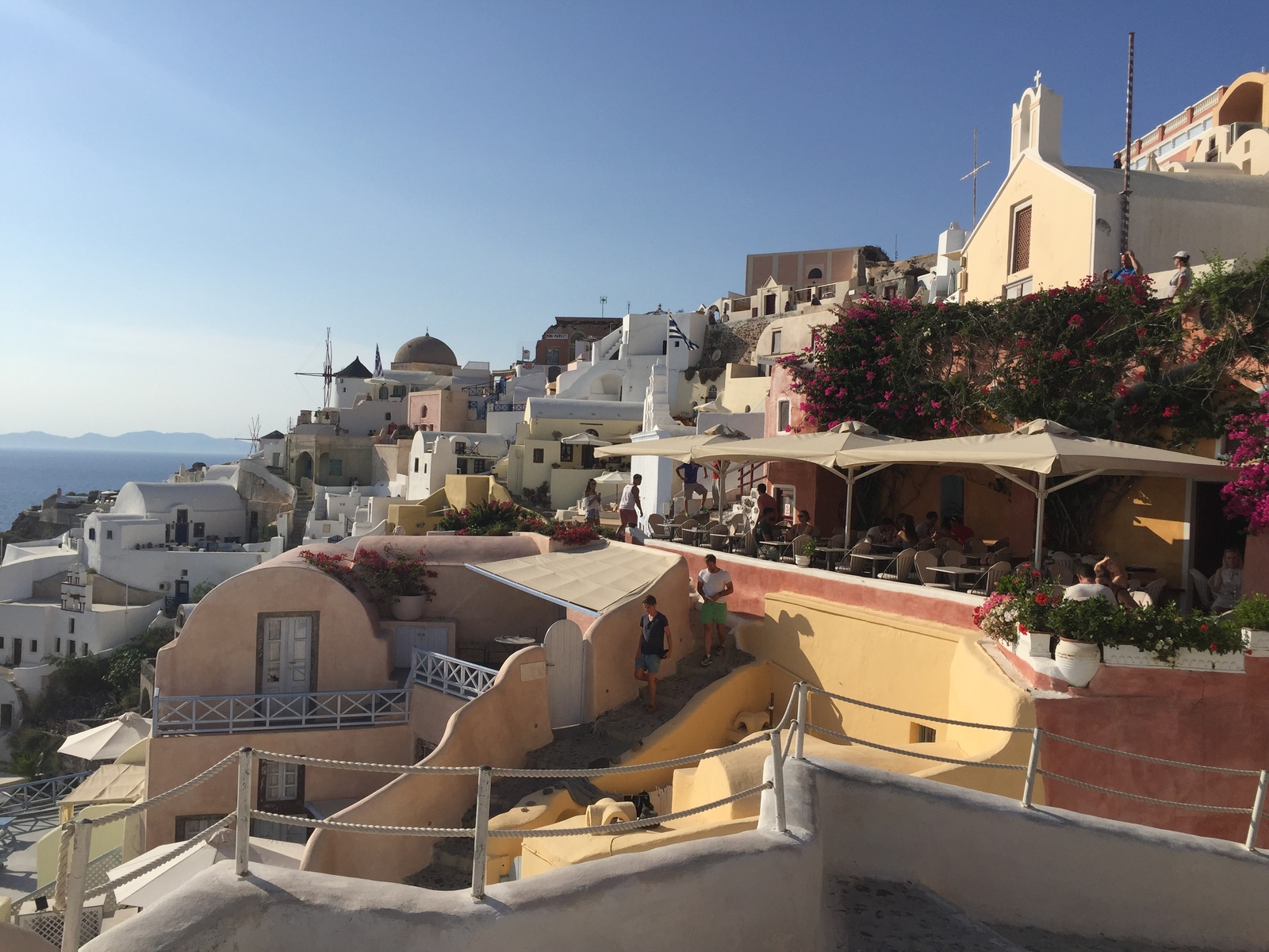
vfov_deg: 48.2
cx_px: 634
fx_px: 1063
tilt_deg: -0.8
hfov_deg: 61.7
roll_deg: -3.5
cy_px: 476
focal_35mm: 29
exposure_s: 1/4405
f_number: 2.2
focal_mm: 4.15
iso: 32
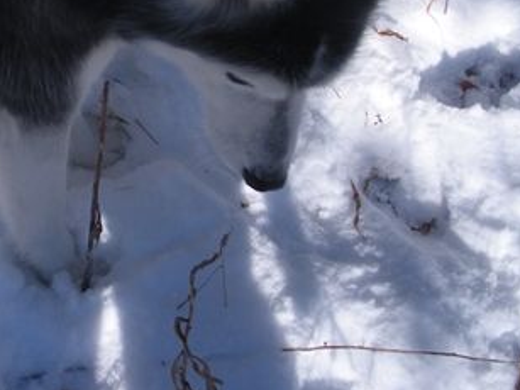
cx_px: 107
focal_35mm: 75
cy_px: 44
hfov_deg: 25.6
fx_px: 1126
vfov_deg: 19.3
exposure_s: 1/850
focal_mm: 6.3
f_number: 3.5
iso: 64
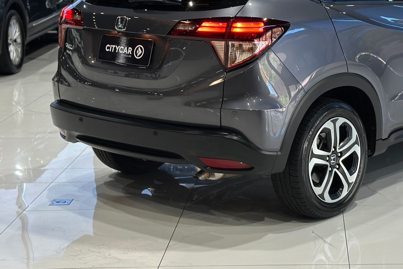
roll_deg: -0.1
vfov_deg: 16.8
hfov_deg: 24.7
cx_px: 313
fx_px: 907
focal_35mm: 81
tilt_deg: -10.0
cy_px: 72
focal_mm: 6.86
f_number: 1.78
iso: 160
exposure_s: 1/120
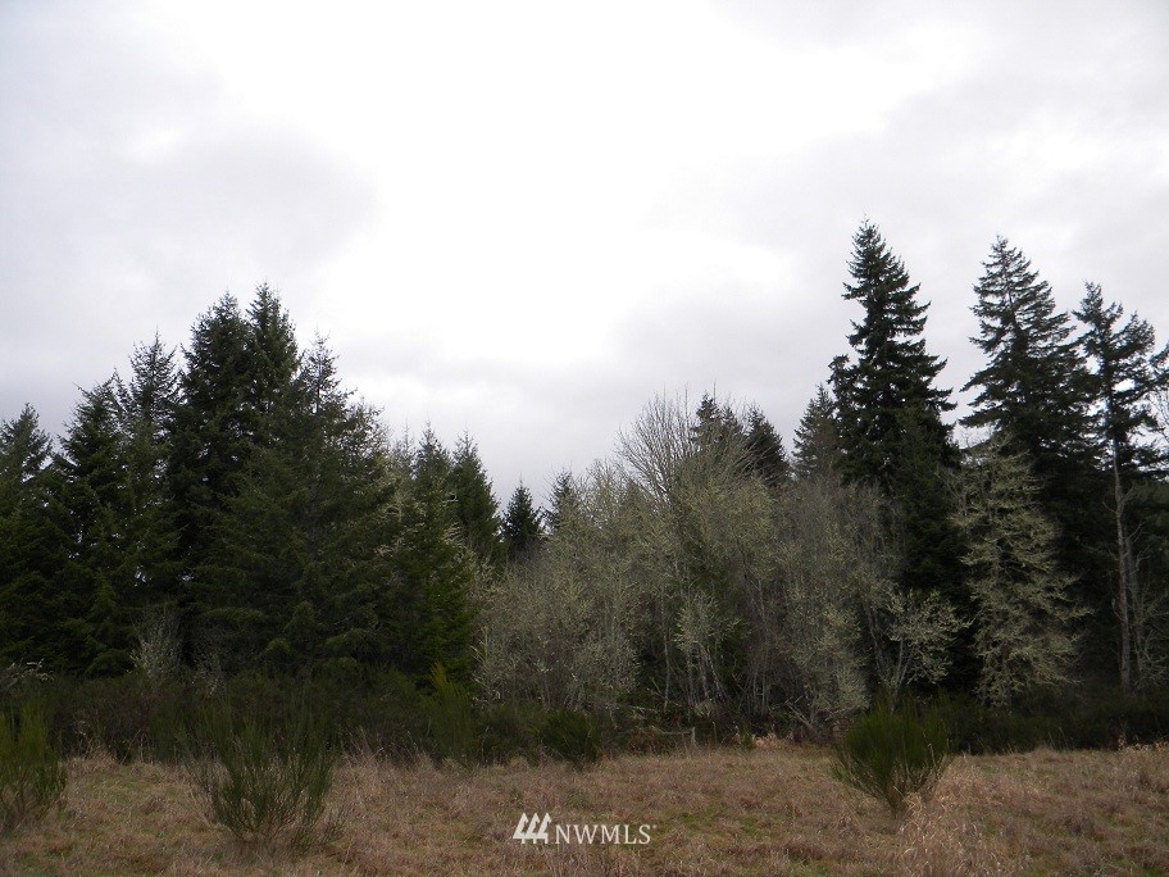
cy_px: 438
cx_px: 584
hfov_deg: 63.4
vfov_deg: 49.7
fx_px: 946
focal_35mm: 28
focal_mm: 5
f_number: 3.5
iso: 80
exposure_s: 1/276
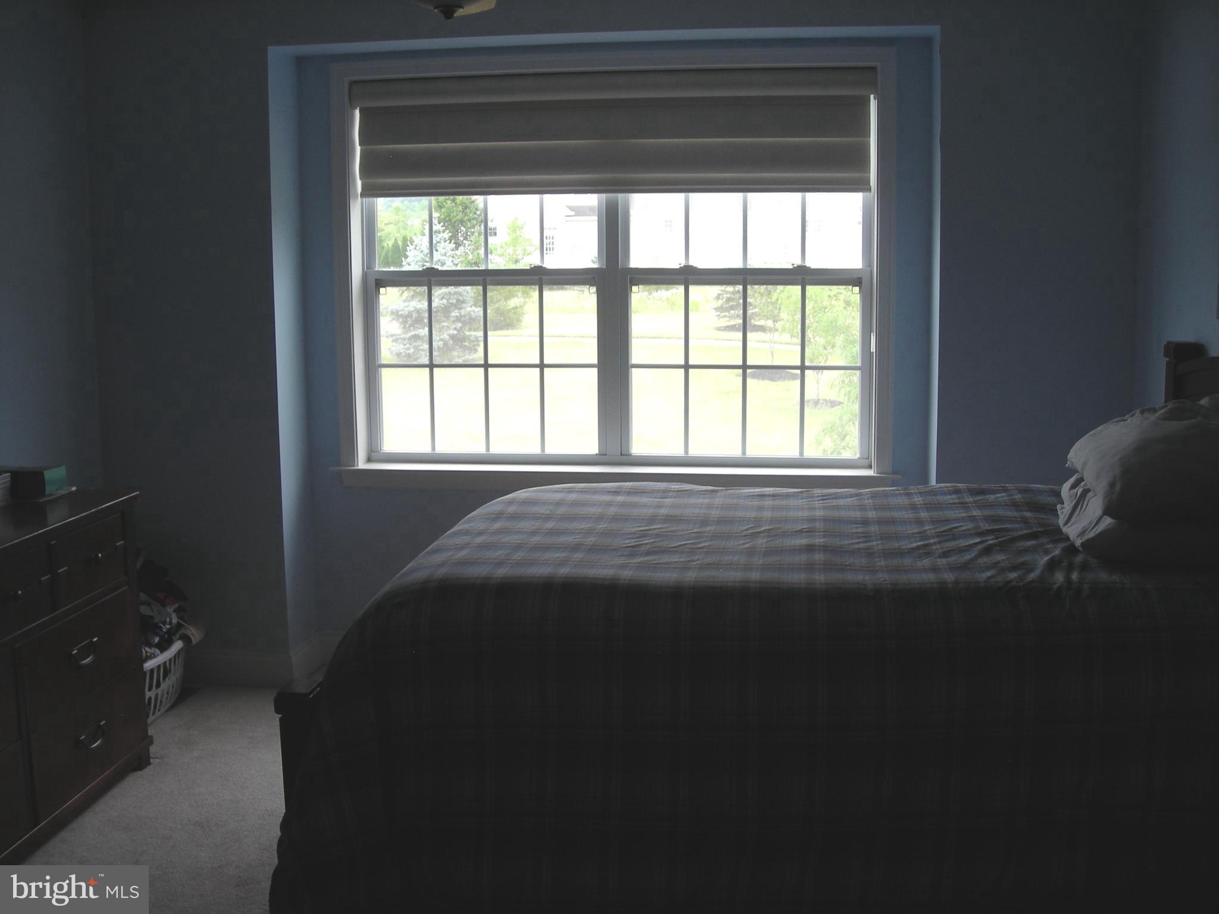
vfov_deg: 37.7
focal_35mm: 38
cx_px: 610
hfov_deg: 49.0
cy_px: 457
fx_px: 1338
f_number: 3.2
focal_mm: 6.3
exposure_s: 1/35.3
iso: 50
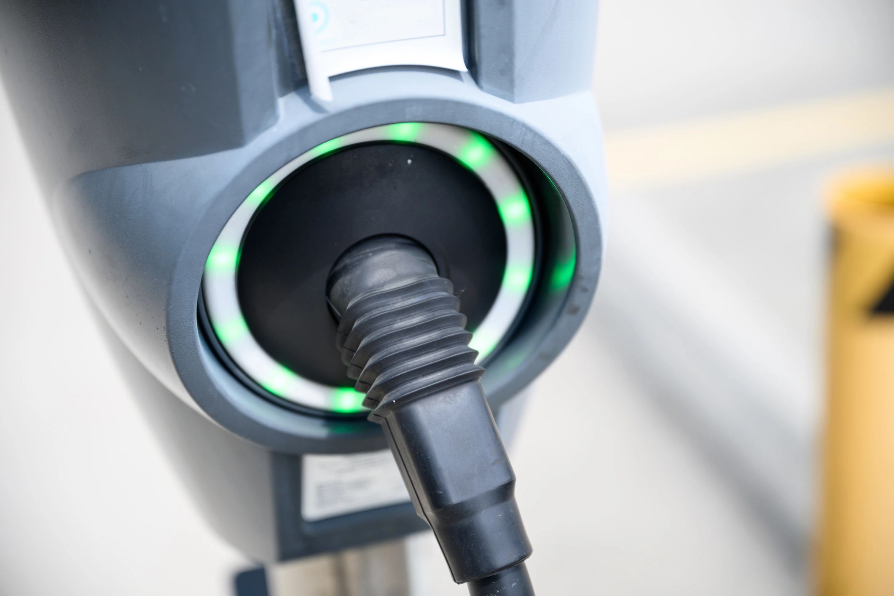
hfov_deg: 28.8
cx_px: 447
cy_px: 298
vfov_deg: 19.5
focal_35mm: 70
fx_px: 1738
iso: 200
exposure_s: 1/1250
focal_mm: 70
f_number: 2.8
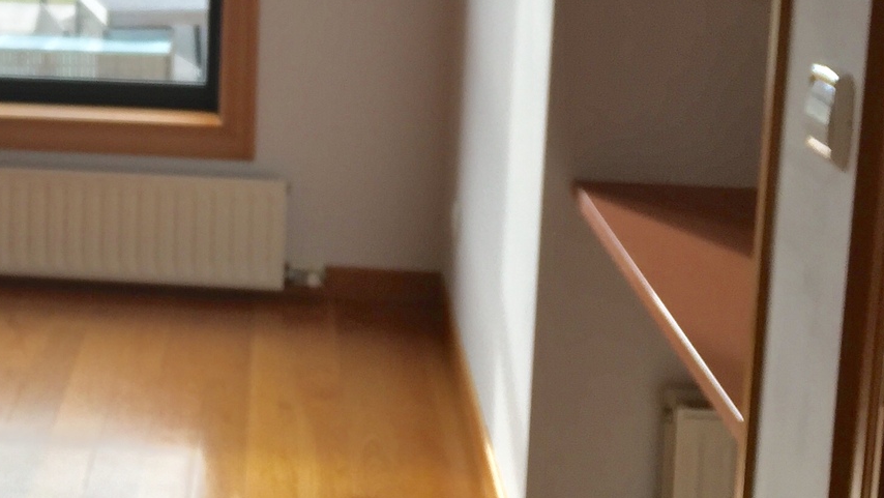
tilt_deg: -9.5
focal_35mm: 71
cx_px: 19
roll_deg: -0.7
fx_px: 1665
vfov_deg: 16.8
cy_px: 39
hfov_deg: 28.1
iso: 32
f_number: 2.2
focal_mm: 4.15
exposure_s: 1/460
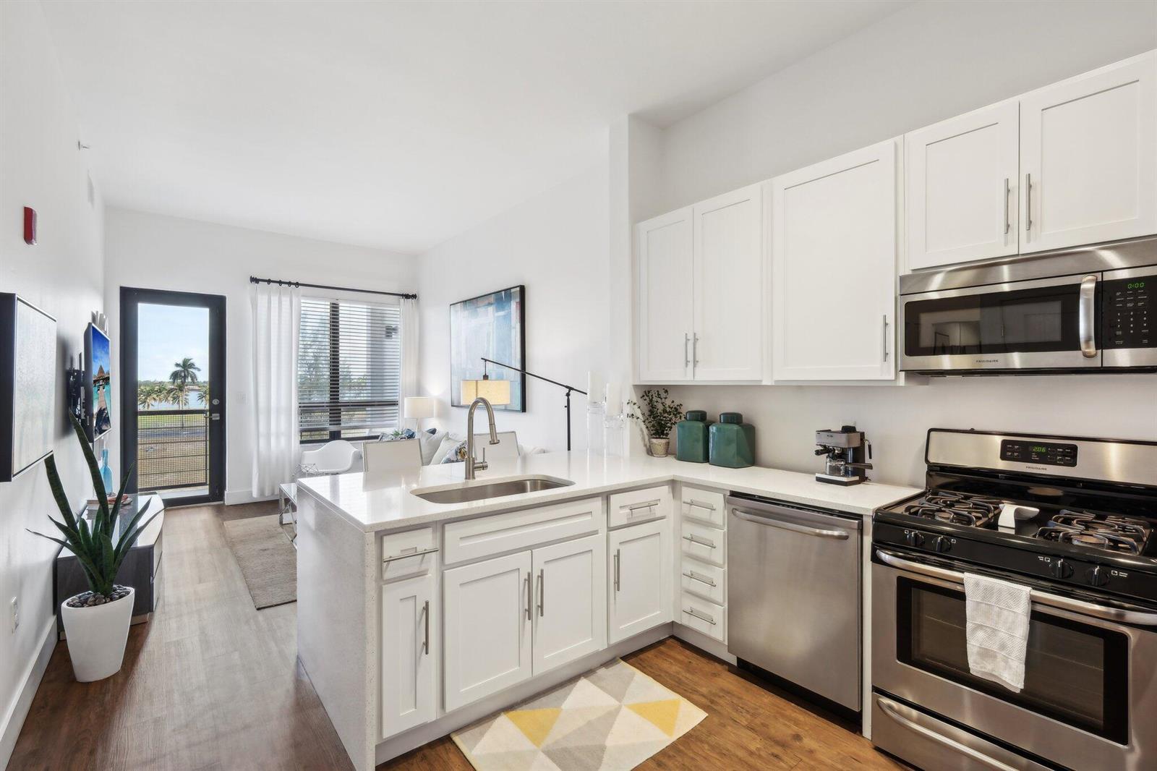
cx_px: 578
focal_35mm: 15
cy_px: 386
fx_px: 482
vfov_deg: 77.3
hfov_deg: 100.4
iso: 400
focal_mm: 10
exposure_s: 1/18
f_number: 8
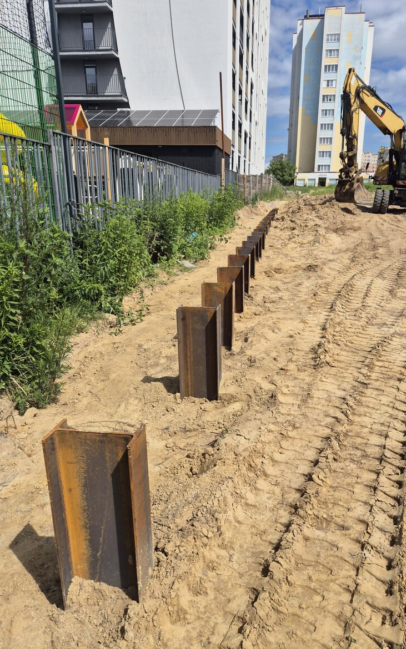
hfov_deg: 49.2
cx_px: 220
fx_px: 443
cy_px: 324
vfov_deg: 72.6
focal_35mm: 25
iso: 25
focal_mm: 5.4
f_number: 1.8
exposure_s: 1/2696
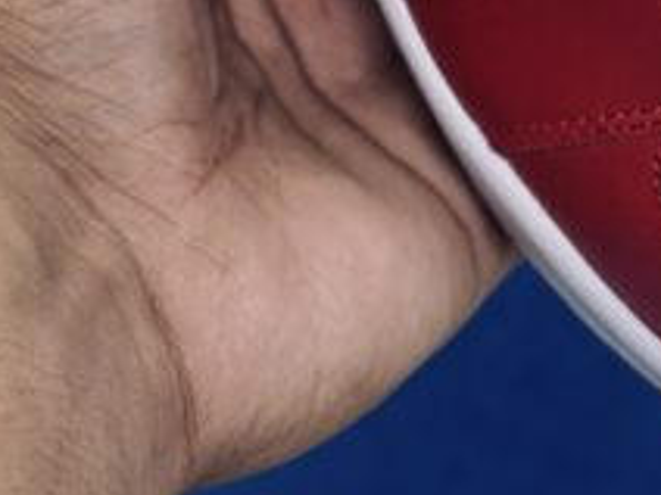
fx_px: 4029
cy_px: -294
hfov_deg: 9.3
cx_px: 702
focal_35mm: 211
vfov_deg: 6.9
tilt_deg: -54.0
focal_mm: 6.86
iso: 100
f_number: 1.78
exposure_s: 1/100
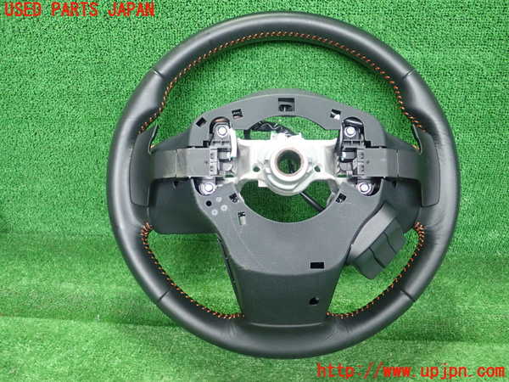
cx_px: 254
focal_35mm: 30
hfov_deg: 60.0
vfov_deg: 46.8
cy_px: 191
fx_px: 441
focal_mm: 5.5
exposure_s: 1/125
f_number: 2.3
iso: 640
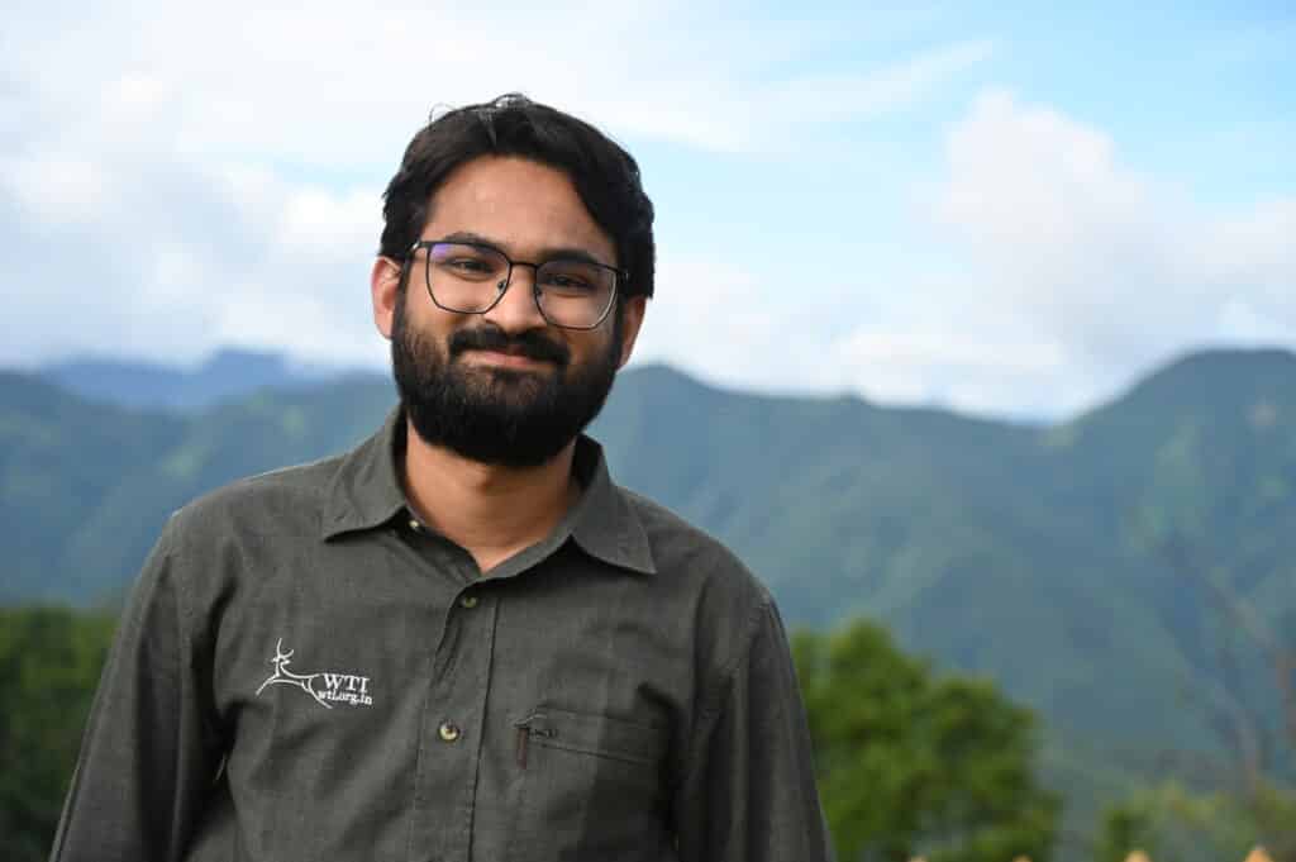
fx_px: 2302
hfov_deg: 31.4
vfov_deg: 21.2
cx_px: 648
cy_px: 431
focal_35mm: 64
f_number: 4
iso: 640
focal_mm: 64
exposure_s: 1/2000
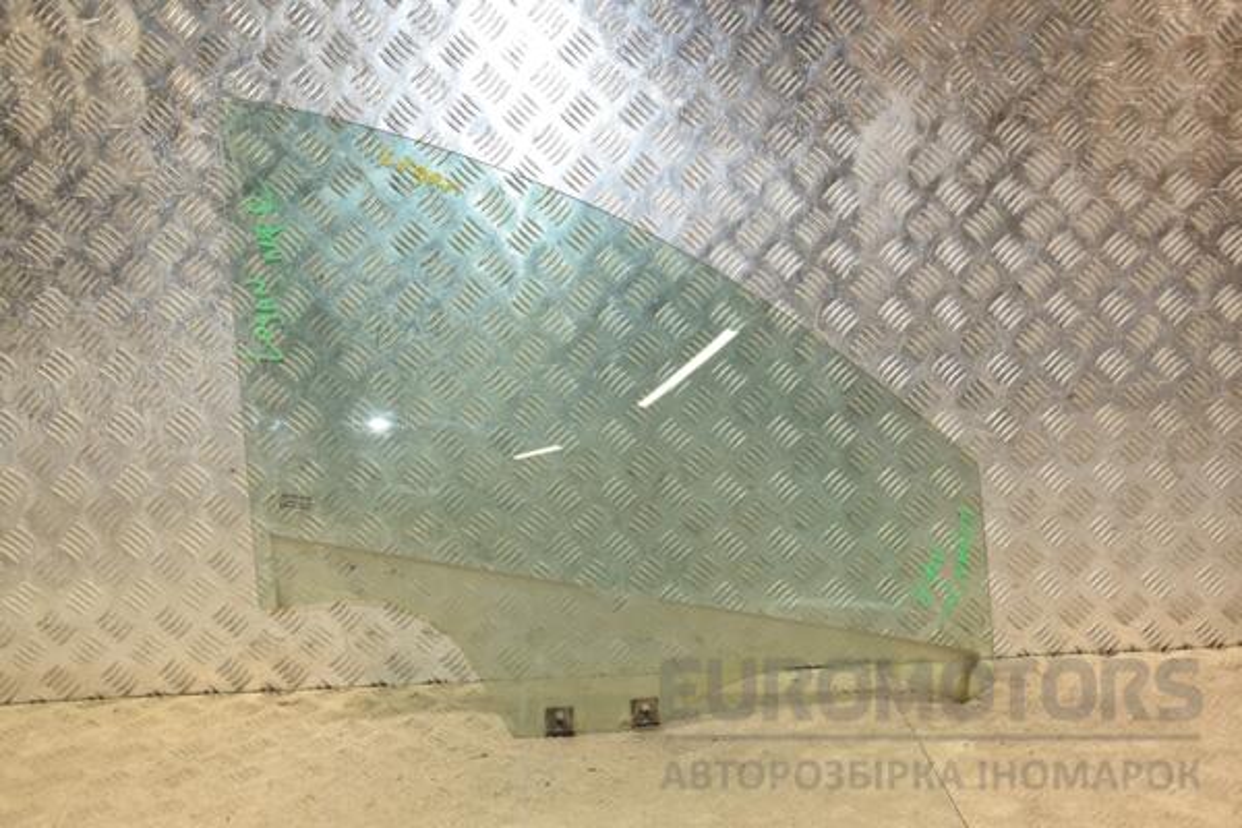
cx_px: 621
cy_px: 414
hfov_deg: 43.6
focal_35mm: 45
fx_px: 1552
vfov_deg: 29.9
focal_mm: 30
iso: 800
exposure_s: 1/200
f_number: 5.6
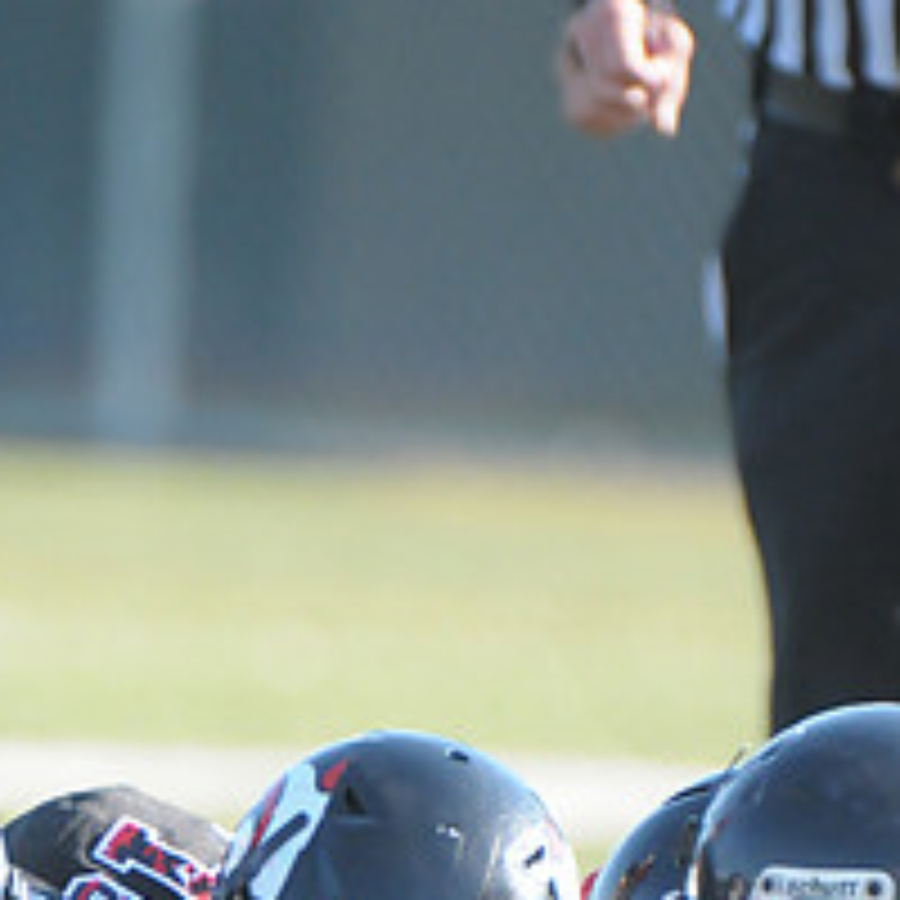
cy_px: 1228
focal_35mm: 1474
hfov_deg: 1.2
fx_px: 43358
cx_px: 371
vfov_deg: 1.2
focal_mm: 400
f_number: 4
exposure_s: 1/2000
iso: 1600
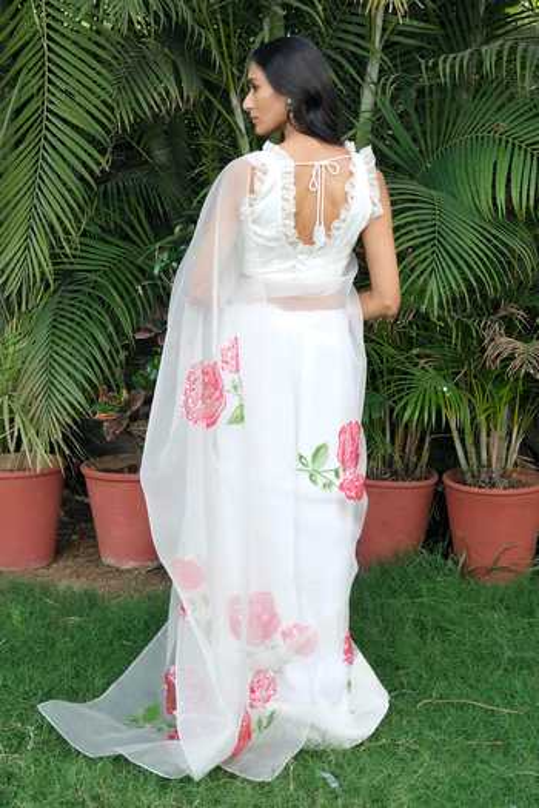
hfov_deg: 30.5
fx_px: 988
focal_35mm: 44
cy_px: 404
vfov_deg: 44.5
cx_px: 270
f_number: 4
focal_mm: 29.2
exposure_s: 1/250
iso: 320
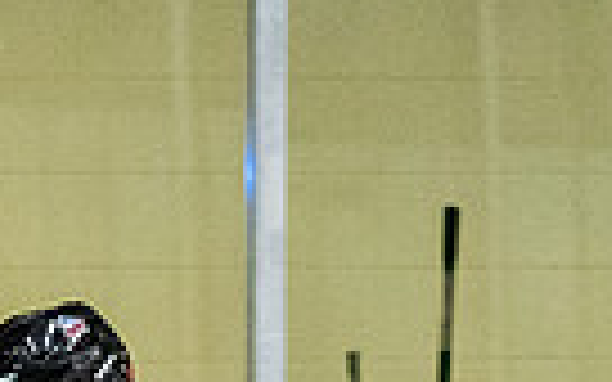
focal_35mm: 941
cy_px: 741
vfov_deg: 1.4
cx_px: 145
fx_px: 15695
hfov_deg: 2.2
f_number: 2.8
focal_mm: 98
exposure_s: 1/640
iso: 2000
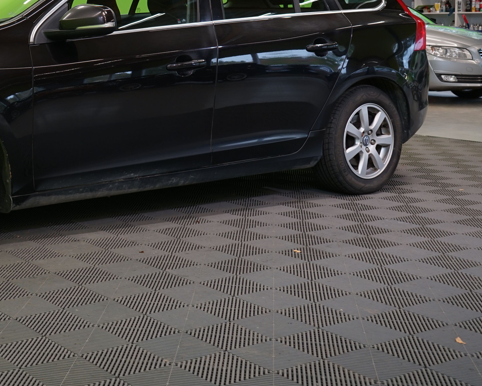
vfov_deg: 24.2
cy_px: 71
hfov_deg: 29.2
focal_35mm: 62
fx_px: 884
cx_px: 44
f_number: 5.6
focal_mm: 32
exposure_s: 1/25
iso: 400
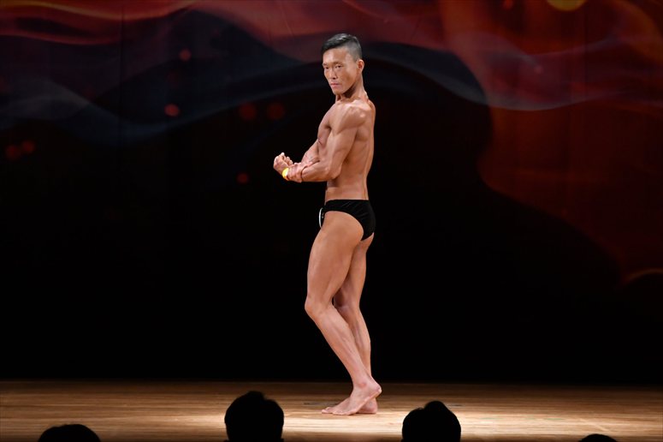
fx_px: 4418
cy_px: 221
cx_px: 332
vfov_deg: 5.7
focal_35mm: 240
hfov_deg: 8.6
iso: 3200
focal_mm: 160
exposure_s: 1/400
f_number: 5.6
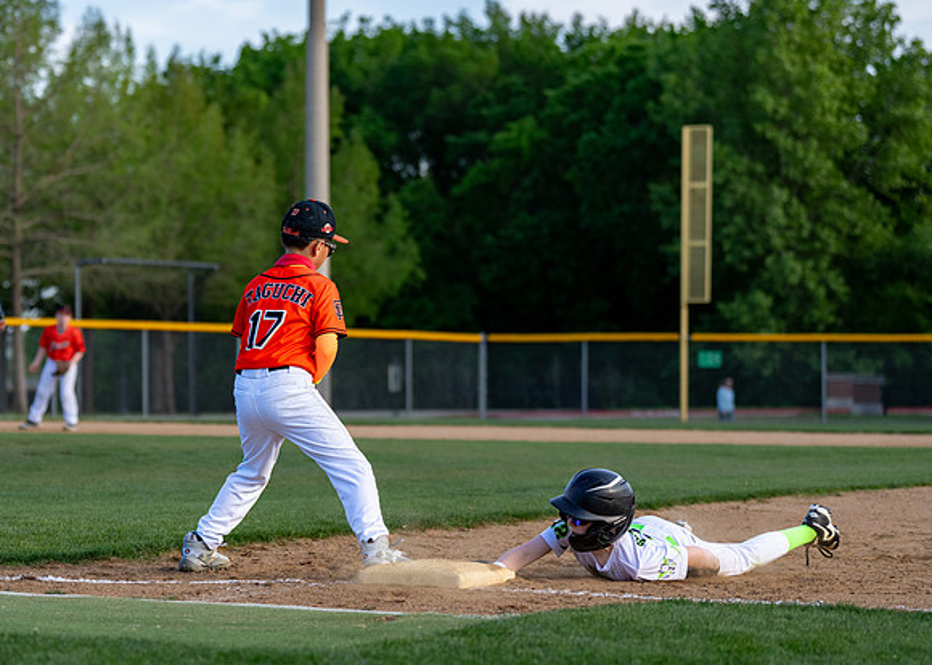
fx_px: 3103
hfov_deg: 17.0
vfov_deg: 12.2
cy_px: 304
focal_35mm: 117
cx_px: 300
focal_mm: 83
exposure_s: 1/2500
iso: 400
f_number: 2.8
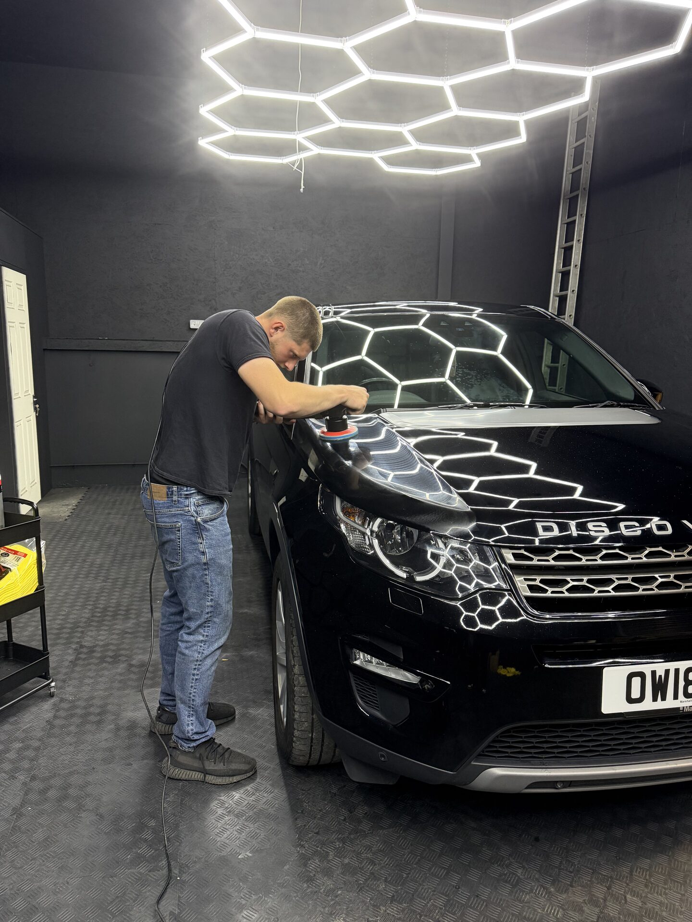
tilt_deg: -10.3
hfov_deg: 56.8
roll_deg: -0.8
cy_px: 461
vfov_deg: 71.6
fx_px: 640
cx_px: 346
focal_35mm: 24
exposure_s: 1/100
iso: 320
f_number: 1.78
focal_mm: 6.76
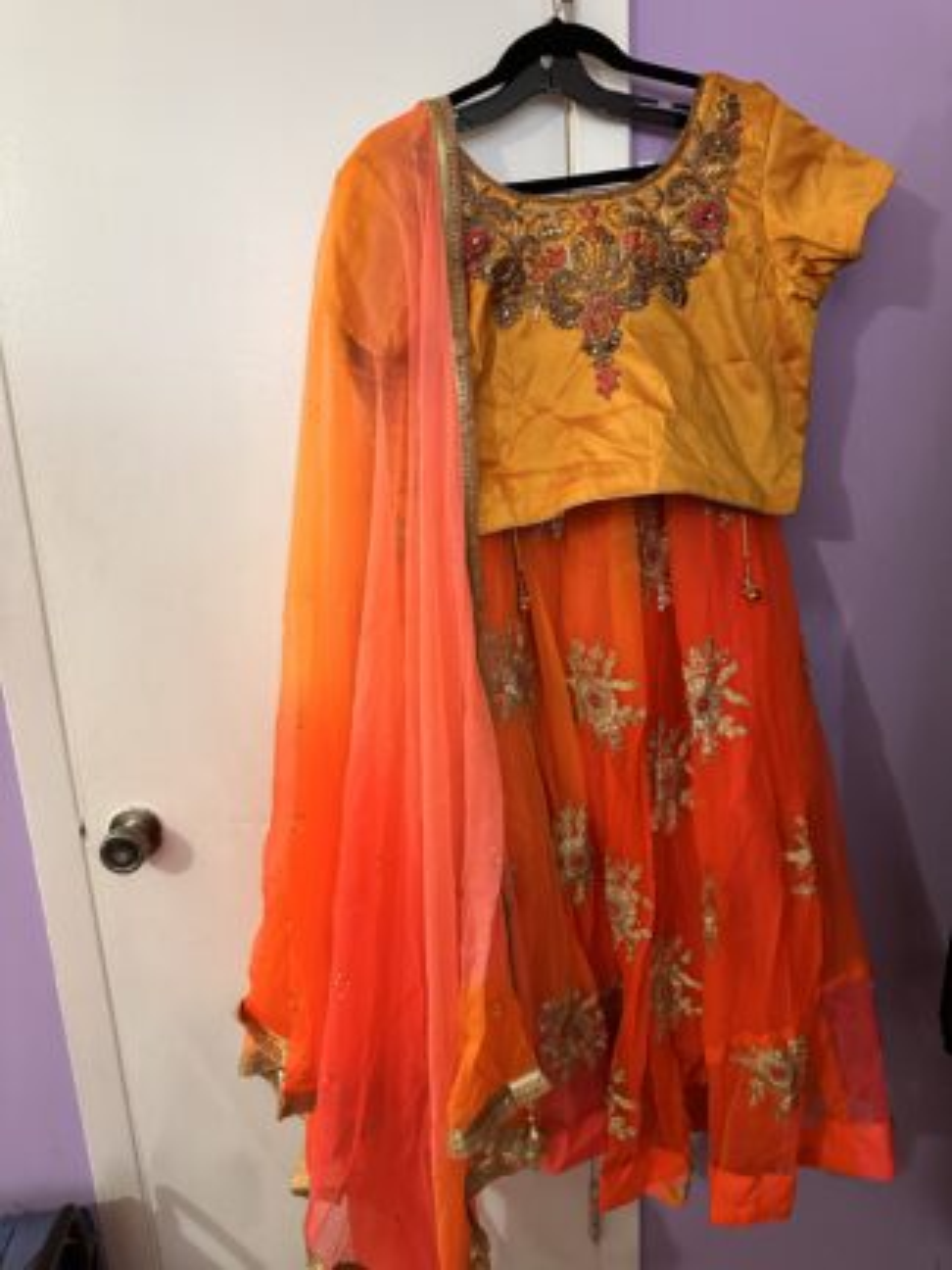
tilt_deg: -13.7
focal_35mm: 24
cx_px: 476
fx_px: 880
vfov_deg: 71.6
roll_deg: +2.3
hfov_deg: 56.8
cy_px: 635
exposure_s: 1/60
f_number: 1.78
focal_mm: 6.86
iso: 640
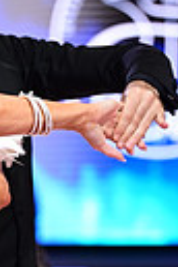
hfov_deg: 3.1
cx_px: 0
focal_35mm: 442
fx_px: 3278
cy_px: 356
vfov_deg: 4.6
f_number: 2.8
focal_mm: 98
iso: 2000
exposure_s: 1/640
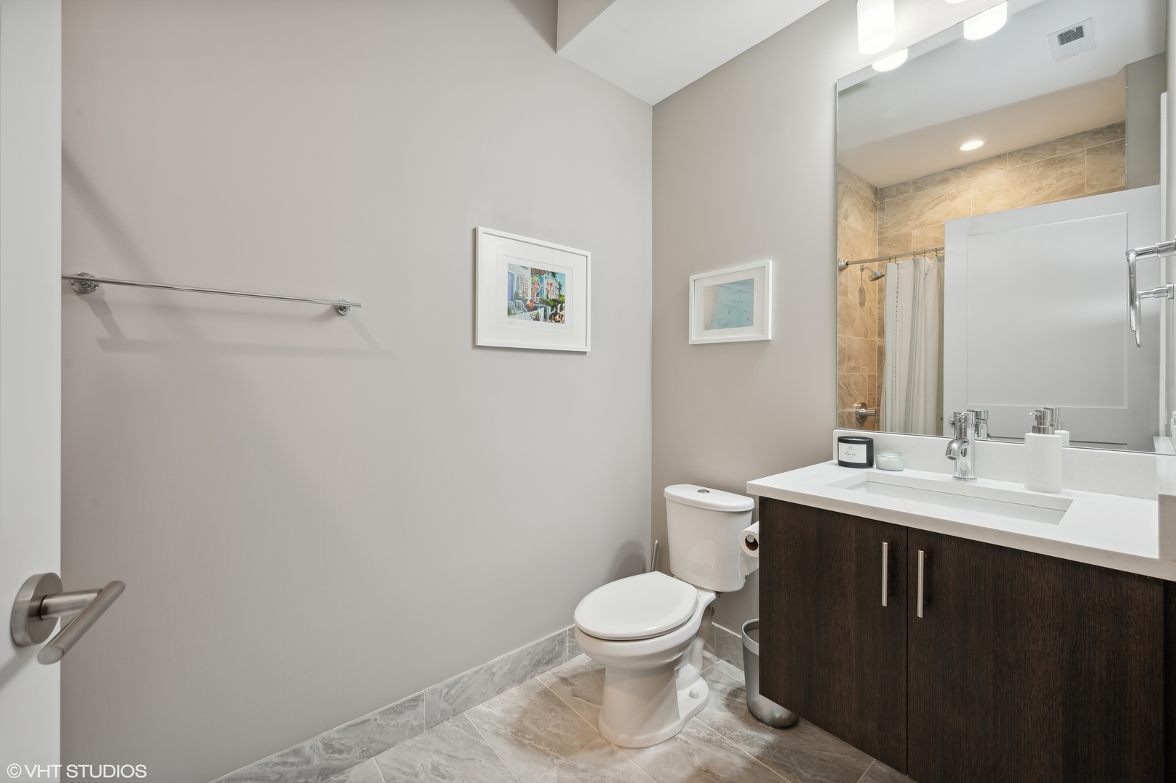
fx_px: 457
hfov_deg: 104.3
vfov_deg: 81.1
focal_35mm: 14
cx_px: 588
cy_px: 392
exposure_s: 1/5
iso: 100
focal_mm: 14
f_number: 10
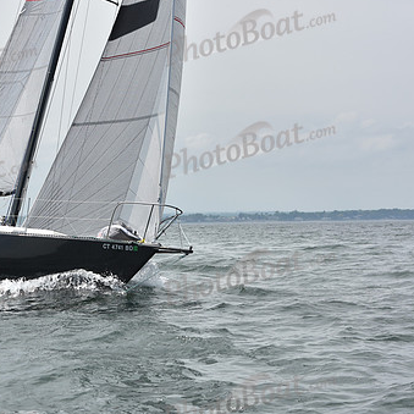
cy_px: 228
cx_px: 101
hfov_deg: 15.9
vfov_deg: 16.0
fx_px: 1475
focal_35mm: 109
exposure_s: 1/1250
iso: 200
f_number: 7.1
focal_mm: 75
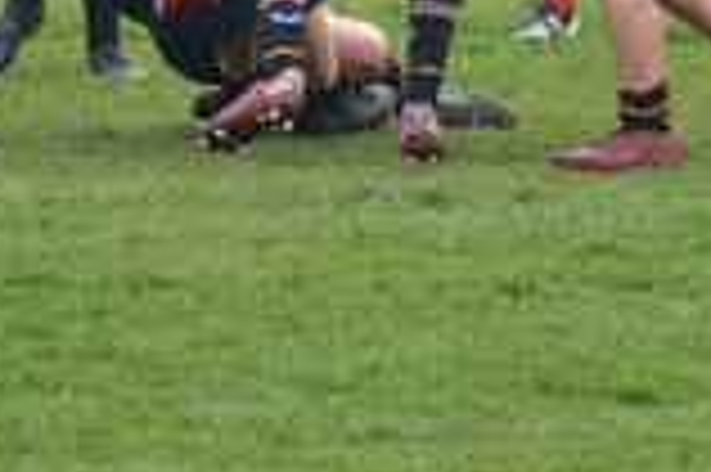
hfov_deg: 2.4
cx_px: 616
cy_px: -420
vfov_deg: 1.6
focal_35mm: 852
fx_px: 16809
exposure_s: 1/320
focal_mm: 140
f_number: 5.6
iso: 400
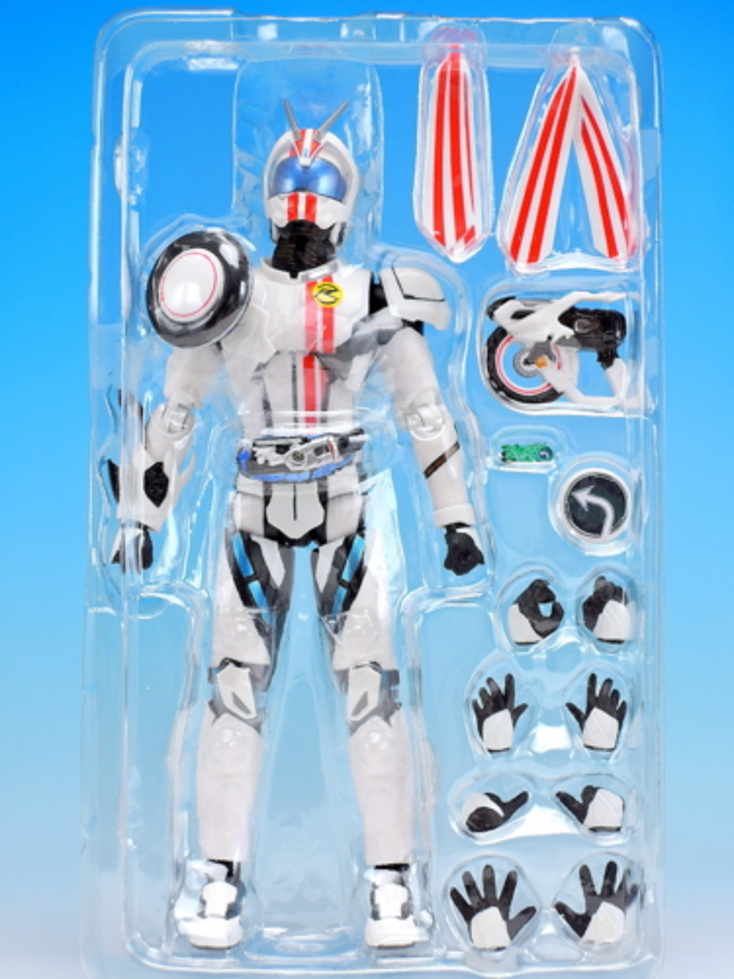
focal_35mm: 75
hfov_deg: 19.6
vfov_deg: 26.0
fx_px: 2120
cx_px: 367
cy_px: 490
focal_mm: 16
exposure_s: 1/3
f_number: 5.8
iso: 80
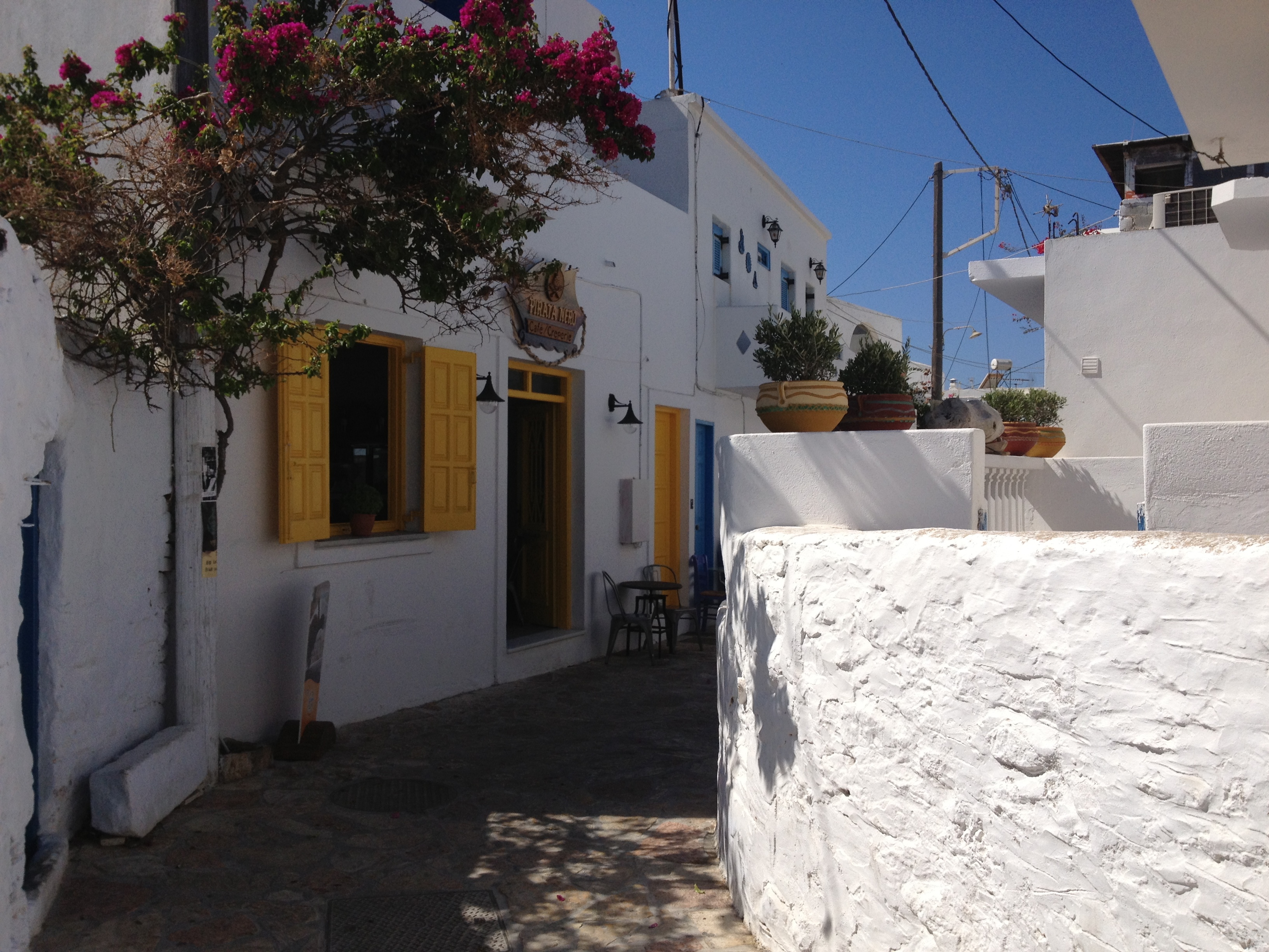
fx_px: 1283
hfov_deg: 52.6
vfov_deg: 40.7
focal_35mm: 35
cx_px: 634
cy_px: 476
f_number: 2.4
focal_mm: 4.28
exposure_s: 1/3247
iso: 50
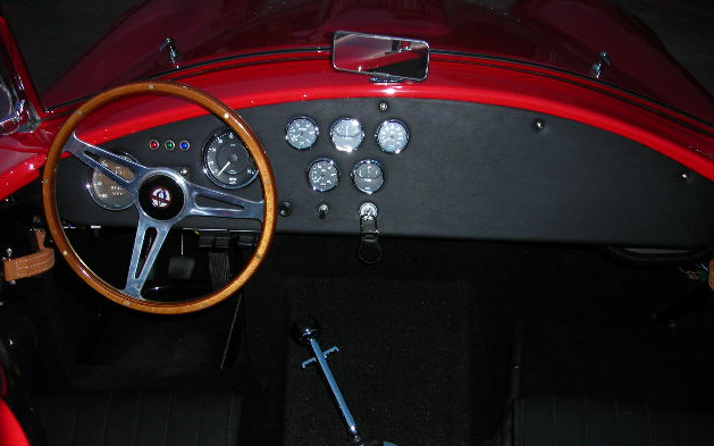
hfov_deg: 48.2
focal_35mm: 41
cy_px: 243
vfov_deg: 31.2
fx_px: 798
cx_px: 359
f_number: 3.2
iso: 64
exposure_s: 1/60.1
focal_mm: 6.3
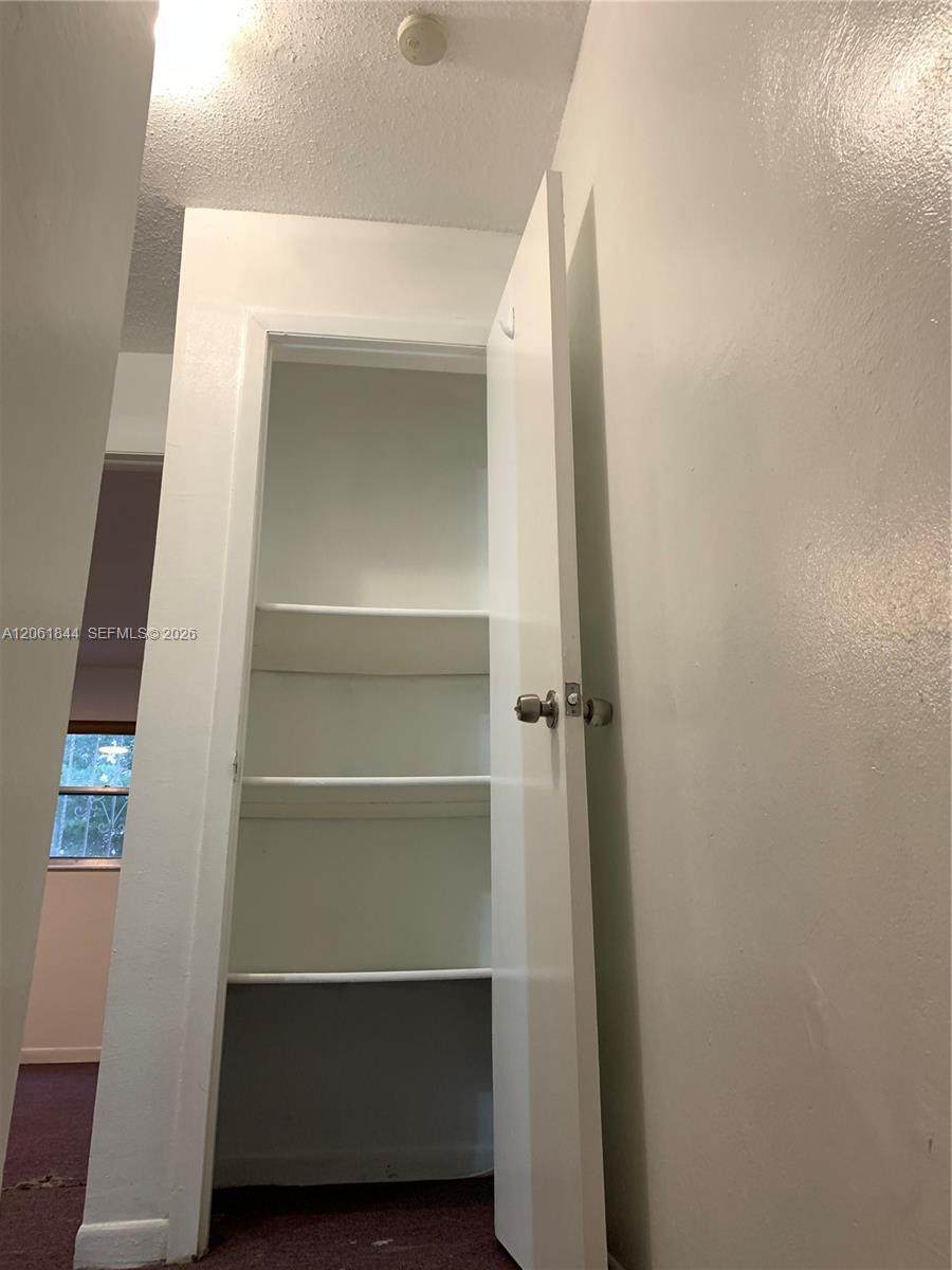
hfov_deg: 53.1
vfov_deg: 67.3
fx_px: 953
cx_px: 476
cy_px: 635
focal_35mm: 26
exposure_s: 1/60
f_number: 1.8
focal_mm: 4.25
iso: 200
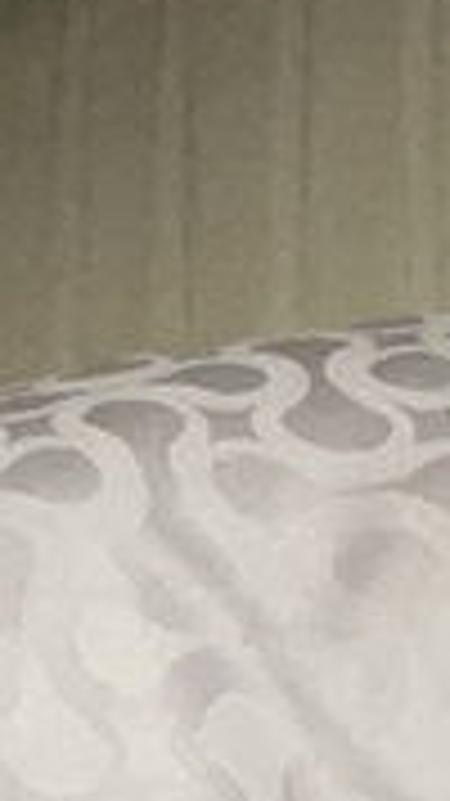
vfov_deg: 10.4
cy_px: 1786
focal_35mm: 184
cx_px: 598
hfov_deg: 6.5
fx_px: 3907
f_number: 2.2
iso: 100
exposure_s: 1/76
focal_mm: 2.71
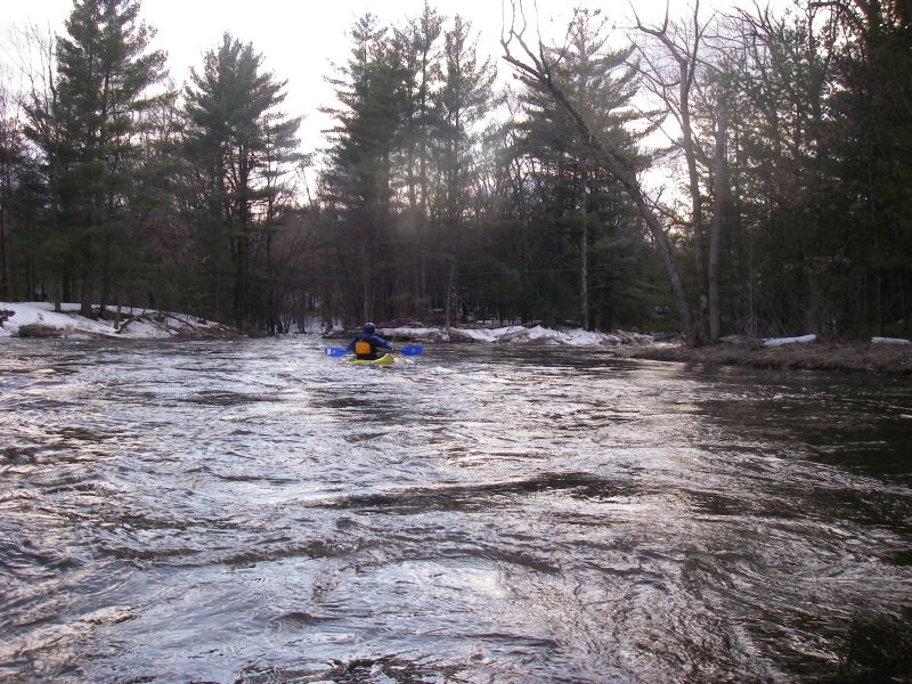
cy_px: 342
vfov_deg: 37.7
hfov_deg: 49.0
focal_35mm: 38
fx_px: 1001
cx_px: 456
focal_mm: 6.3
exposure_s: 1/200
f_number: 3.3
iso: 64
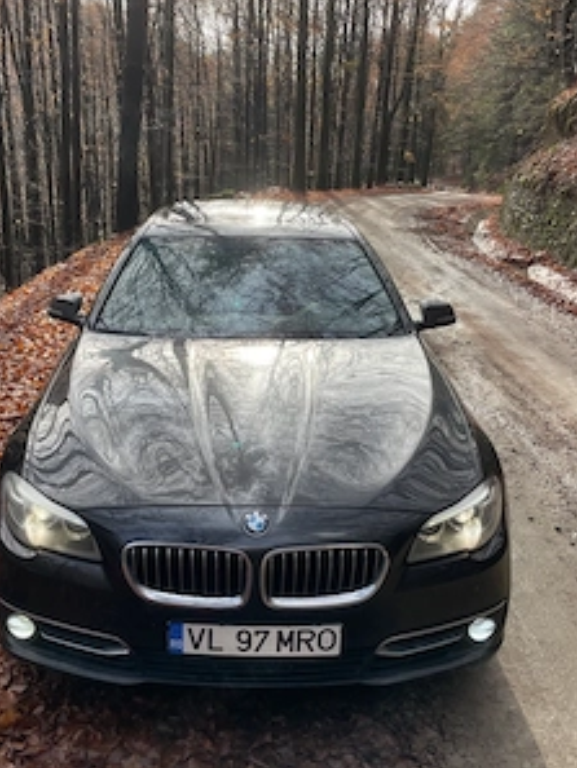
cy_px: 339
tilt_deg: -16.2
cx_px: 251
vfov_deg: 52.5
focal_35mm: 35
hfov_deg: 40.6
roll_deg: -2.9
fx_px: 777
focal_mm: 4.2
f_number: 1.6
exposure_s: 1/504
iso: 32
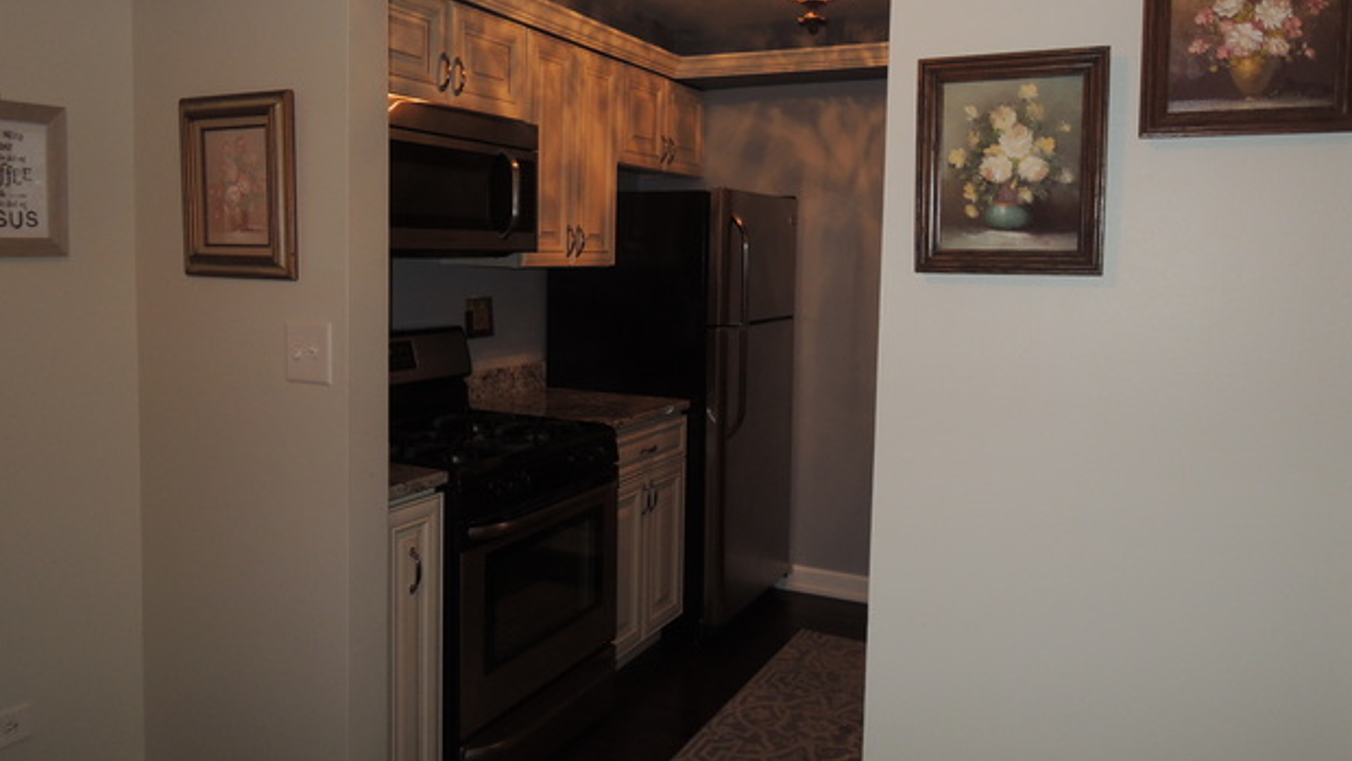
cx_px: 669
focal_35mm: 27
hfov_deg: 69.8
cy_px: 323
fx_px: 968
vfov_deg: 42.8
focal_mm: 4.3
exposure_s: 1/30
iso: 200
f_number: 2.8
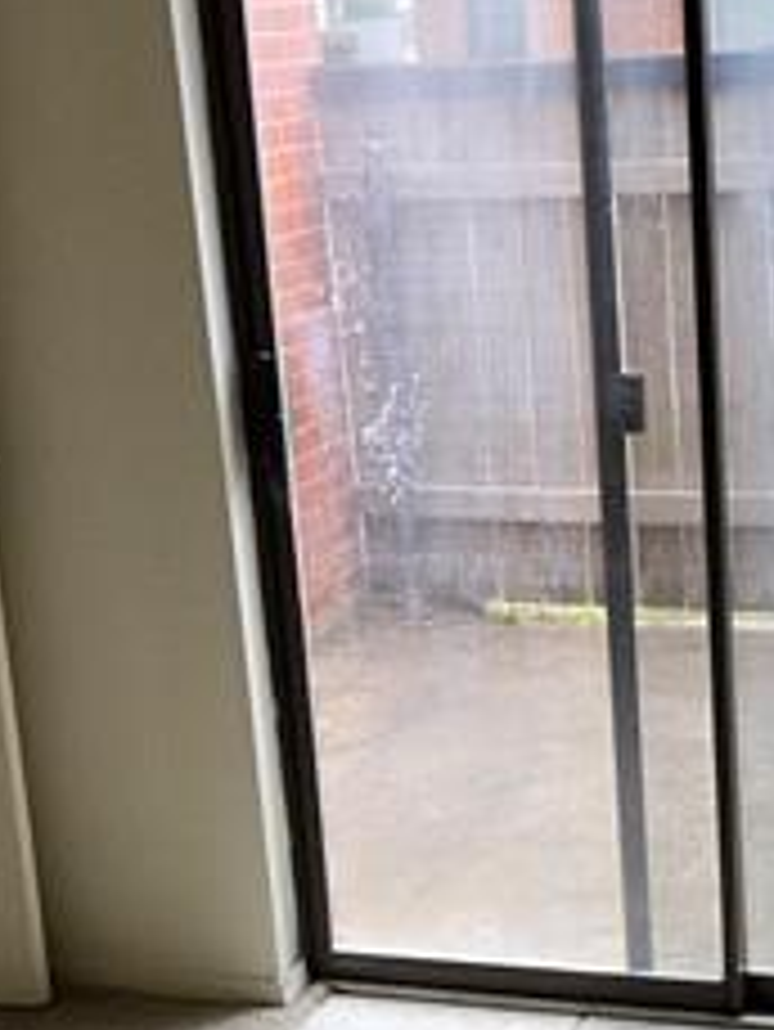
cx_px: 540
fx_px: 2293
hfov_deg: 19.1
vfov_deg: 25.2
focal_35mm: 77
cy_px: 697
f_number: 1.8
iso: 125
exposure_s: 1/508
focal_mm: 5.4
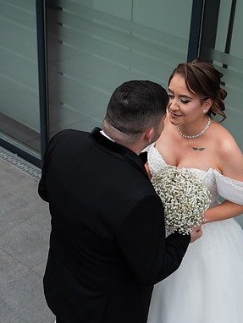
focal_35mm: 62
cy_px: 175
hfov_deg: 23.5
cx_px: 180
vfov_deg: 31.2
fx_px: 580
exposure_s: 1/800
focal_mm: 39
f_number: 3.5
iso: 200
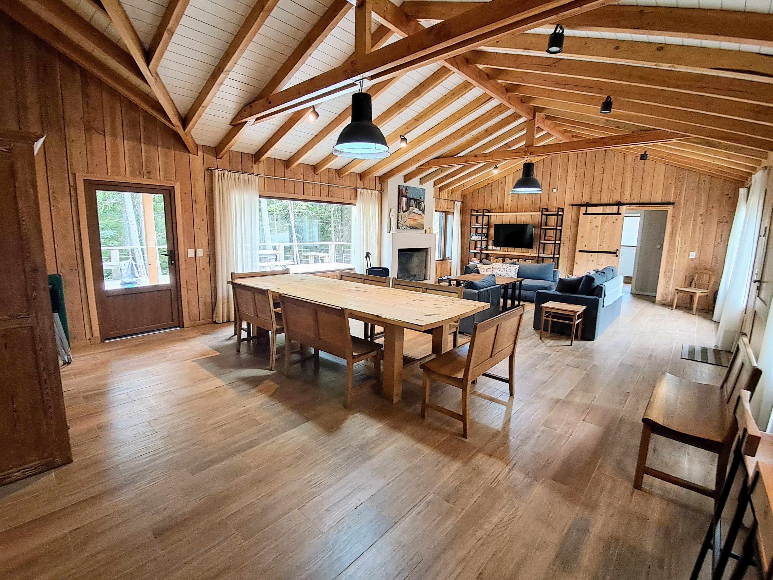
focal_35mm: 16
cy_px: 290
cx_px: 386
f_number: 2.2
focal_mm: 1.64
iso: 125
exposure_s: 1/50
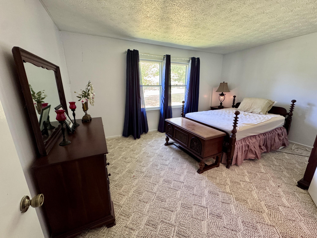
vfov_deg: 85.7
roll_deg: +0.3
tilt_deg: -15.5
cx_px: 158
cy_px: 119
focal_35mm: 14
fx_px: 128
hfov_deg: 102.1
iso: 200
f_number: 2.2
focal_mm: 2.22
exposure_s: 1/60
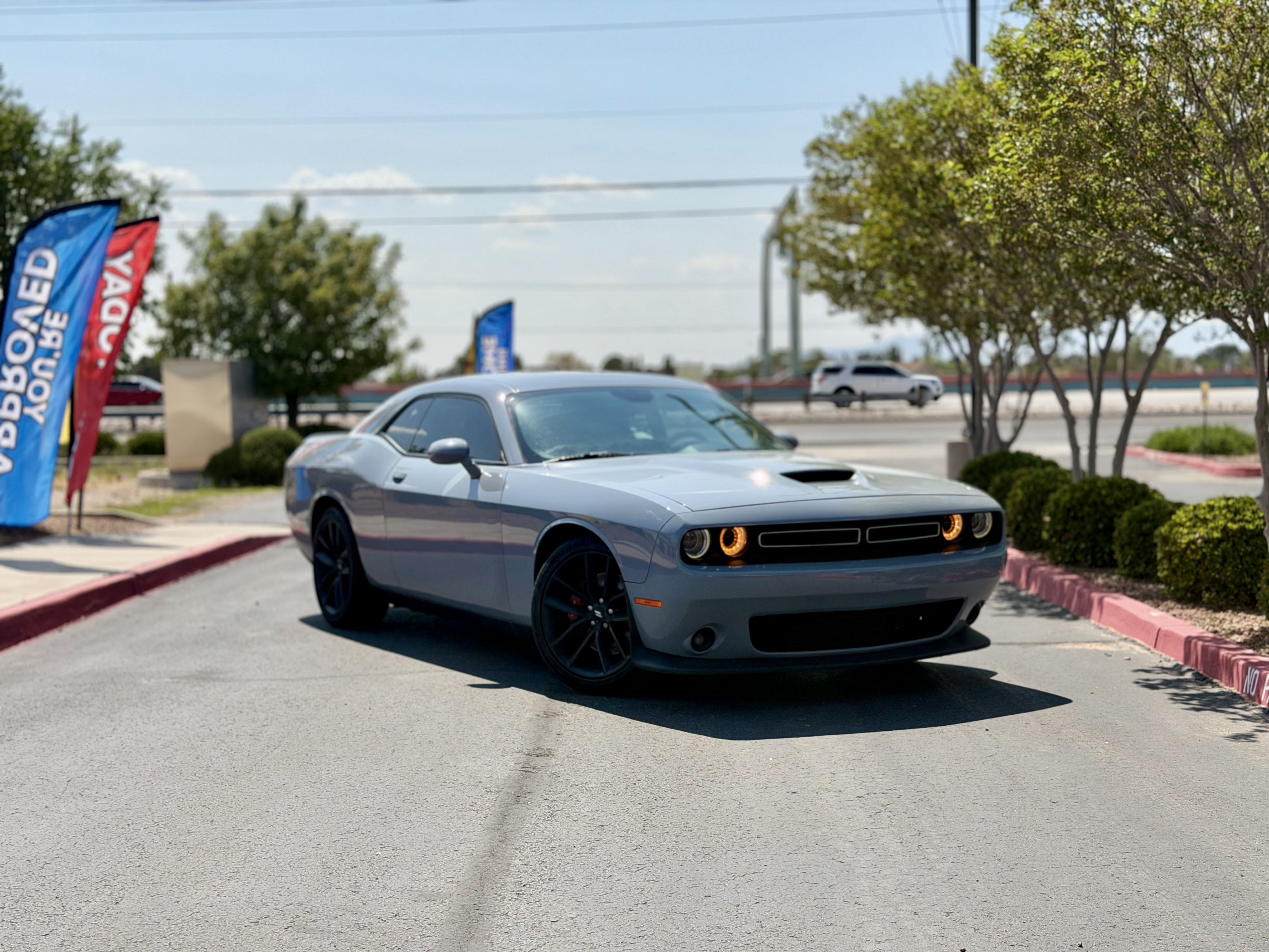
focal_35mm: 48
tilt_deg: -2.6
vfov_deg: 30.3
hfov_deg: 39.7
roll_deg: +1.7
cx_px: 634
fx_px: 1760
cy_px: 476
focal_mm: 6.76
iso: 64
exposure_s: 1/8772
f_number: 1.78
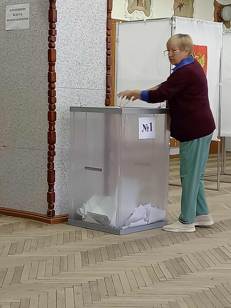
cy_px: 154
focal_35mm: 77
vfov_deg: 25.3
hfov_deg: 19.1
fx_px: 685
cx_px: 116
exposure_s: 1/33.3
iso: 333
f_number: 1.8
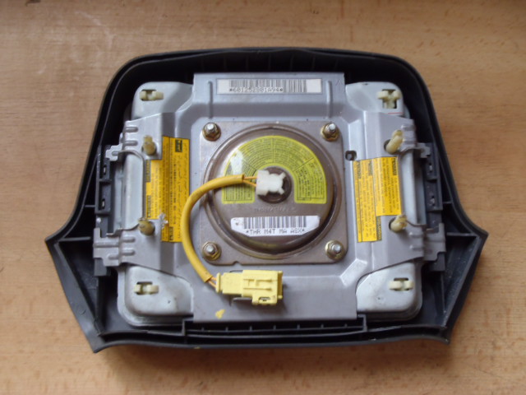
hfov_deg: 49.0
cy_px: 198
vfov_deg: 37.7
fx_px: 577
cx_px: 263
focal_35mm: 38
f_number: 4.6
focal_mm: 6.83
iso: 200
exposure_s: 1/13
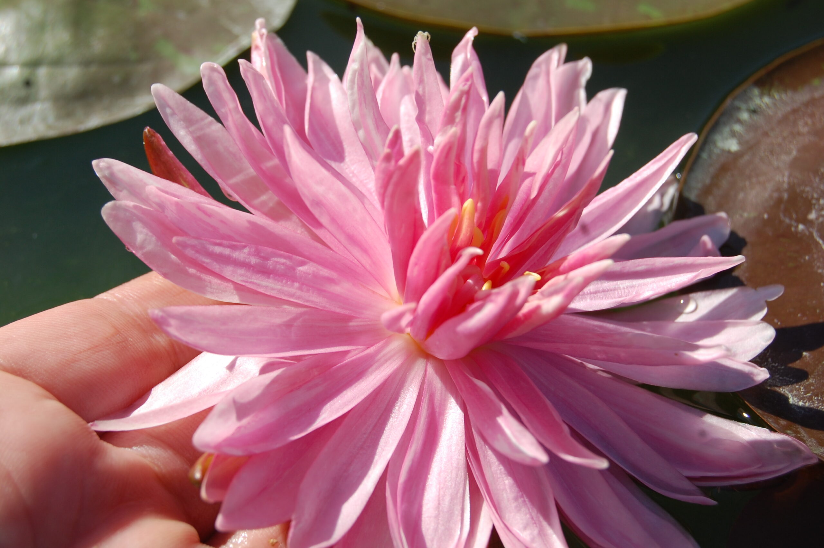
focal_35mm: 75
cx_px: 412
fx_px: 1715
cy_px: 274
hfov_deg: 27.0
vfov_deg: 18.1
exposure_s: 1/400
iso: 200
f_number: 10
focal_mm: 50
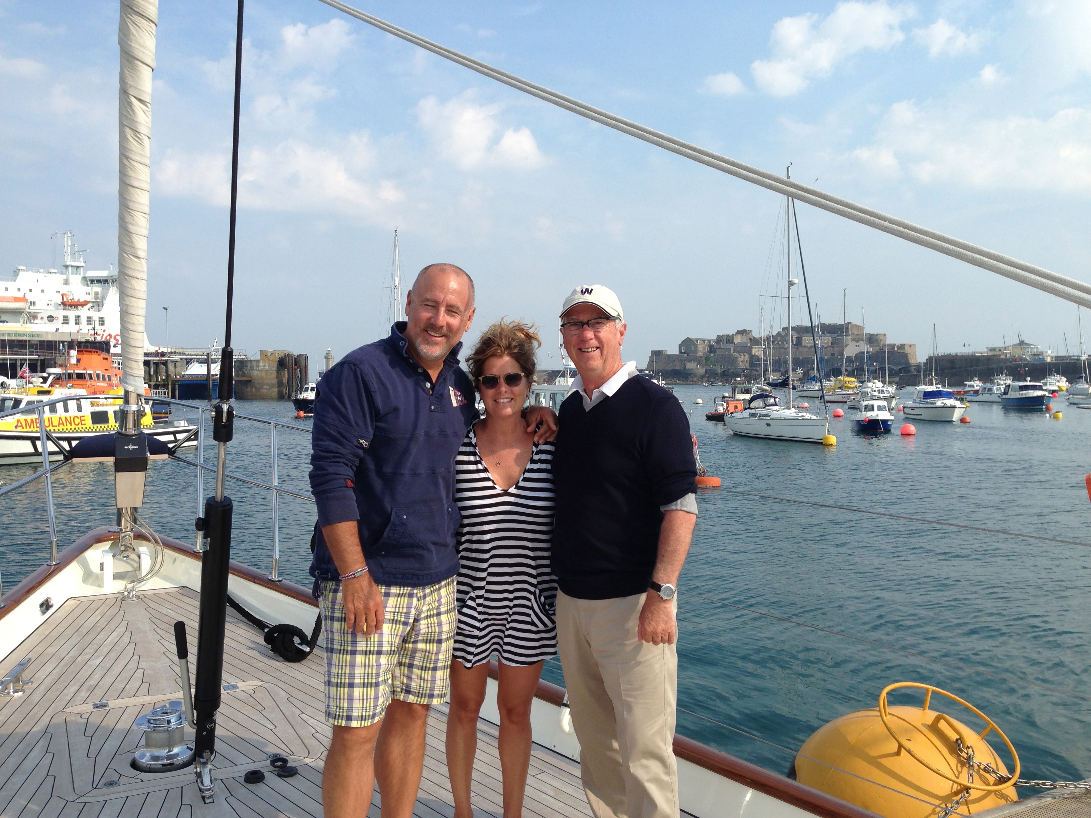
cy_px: 409
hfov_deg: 55.4
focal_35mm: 33
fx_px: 1040
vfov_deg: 42.9
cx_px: 546
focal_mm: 4.13
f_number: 2.4
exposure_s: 1/1323
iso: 50
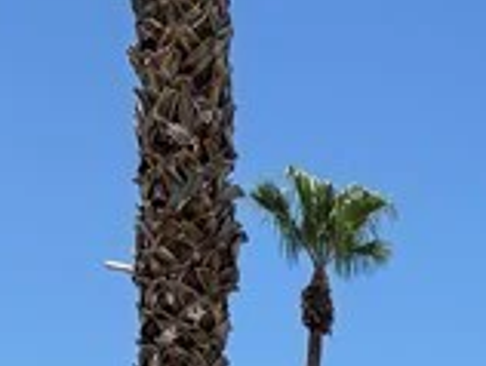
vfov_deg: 8.3
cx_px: 627
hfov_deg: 11.4
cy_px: 824
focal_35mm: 168
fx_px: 2362
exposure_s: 1/4608
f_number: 1.6
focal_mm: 5.96
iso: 50
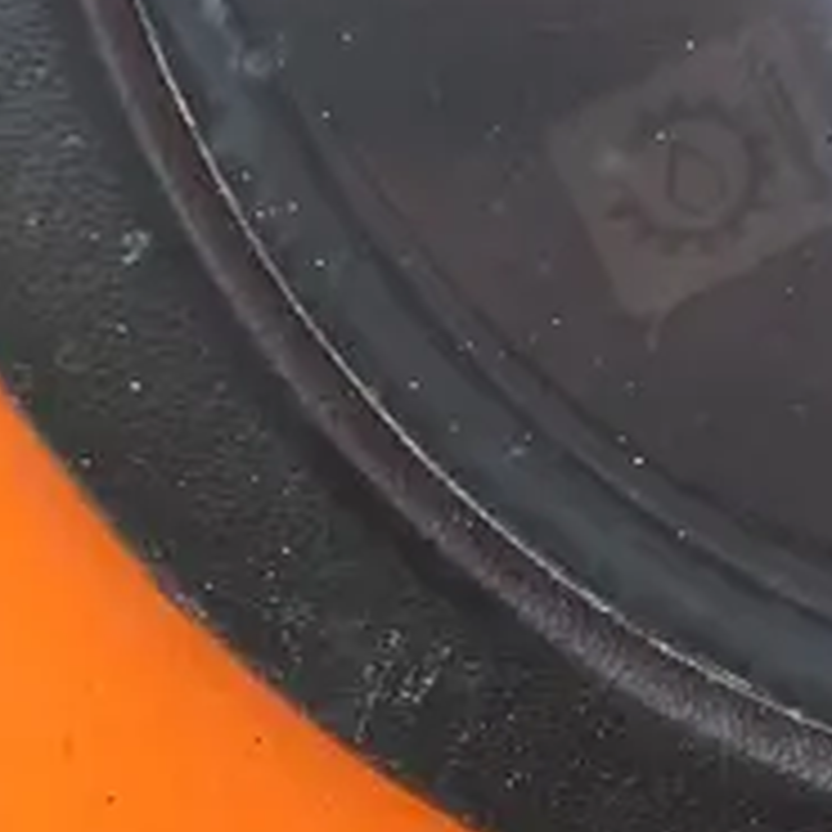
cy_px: -600
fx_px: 2475
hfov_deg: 17.6
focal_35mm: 91
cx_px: 1142
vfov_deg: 16.4
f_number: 1.8
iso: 125
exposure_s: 1/57
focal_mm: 4.25
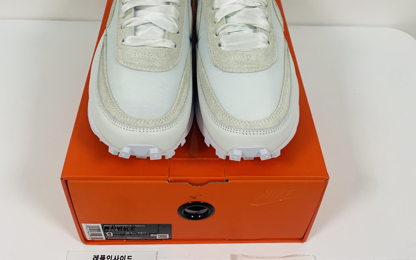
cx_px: 208
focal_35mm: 37
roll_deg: -3.9
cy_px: 51
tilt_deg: -41.3
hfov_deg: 52.7
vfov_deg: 33.4
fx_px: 419
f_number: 1.8
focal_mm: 4.25
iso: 100
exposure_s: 1/86
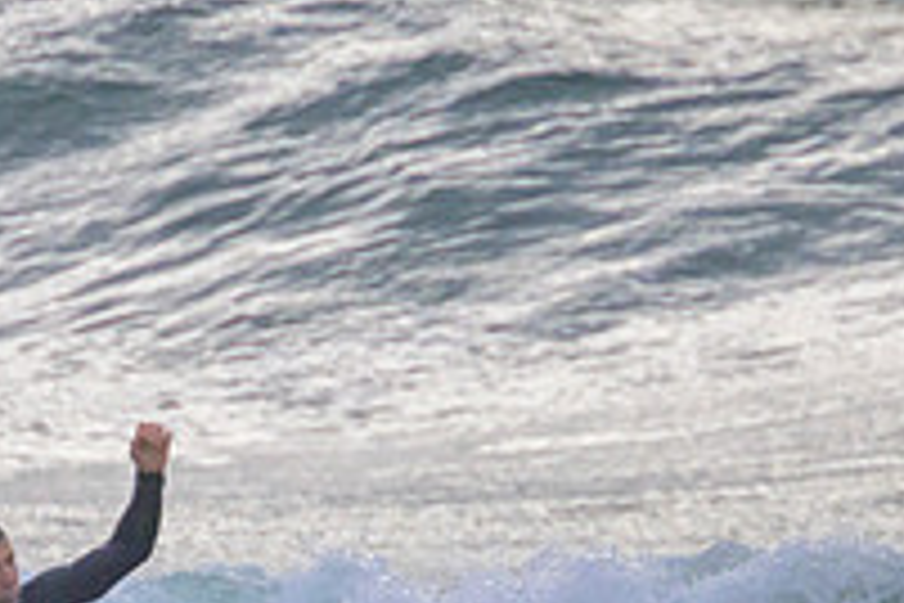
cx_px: 101
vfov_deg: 0.5
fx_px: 69276
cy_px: 622
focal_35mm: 2759
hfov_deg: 0.7
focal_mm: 800
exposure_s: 1/1600
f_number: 11
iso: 1800
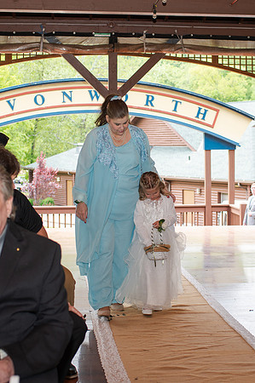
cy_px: 175
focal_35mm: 64
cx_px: 148
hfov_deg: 21.3
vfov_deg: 31.7
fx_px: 677
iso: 160
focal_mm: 35
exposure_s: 1/200
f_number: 3.2
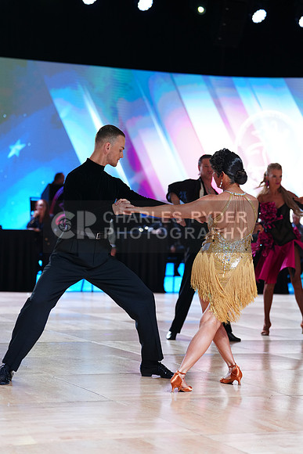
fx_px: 1123
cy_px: 227
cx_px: 152
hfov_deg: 15.4
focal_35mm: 89
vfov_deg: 22.9
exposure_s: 1/400
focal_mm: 89
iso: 800
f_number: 2.8
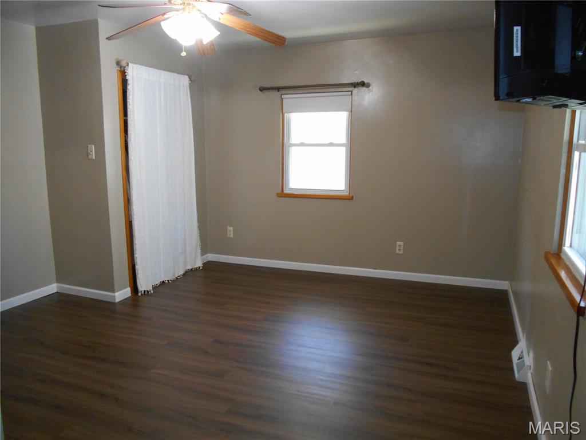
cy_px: 220
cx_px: 293
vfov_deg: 53.1
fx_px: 440
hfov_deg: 67.3
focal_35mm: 26
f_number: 3.2
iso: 400
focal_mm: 4.6
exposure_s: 1/30
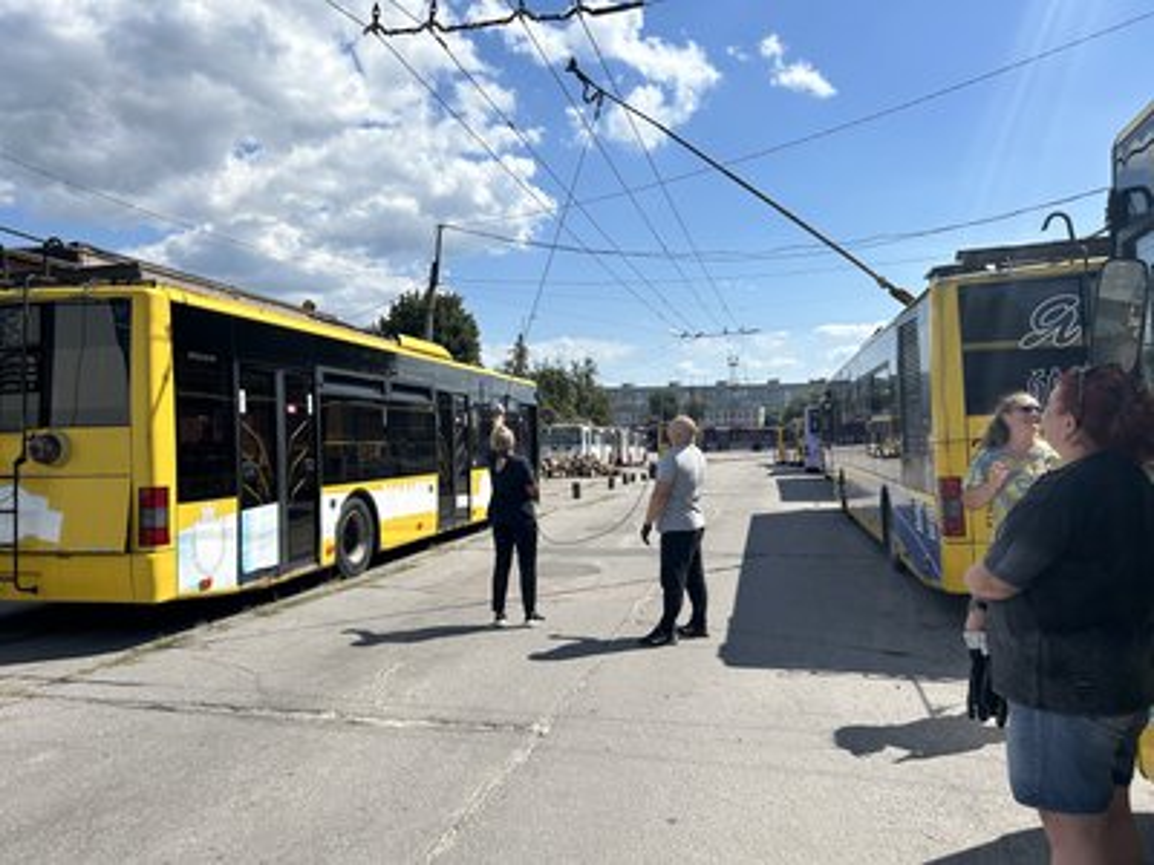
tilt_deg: +1.7
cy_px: 432
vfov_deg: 53.1
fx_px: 867
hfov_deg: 67.3
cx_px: 577
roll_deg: -0.2
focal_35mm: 26
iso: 50
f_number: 1.5
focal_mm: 5.7
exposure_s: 1/5882
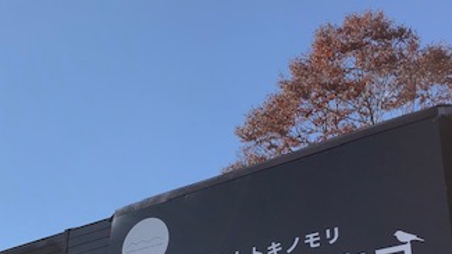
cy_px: 257
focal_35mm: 60
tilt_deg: +21.4
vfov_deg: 19.5
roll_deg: -2.8
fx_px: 719
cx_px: 139
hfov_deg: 34.5
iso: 20
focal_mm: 4
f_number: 1.8
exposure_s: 1/2000
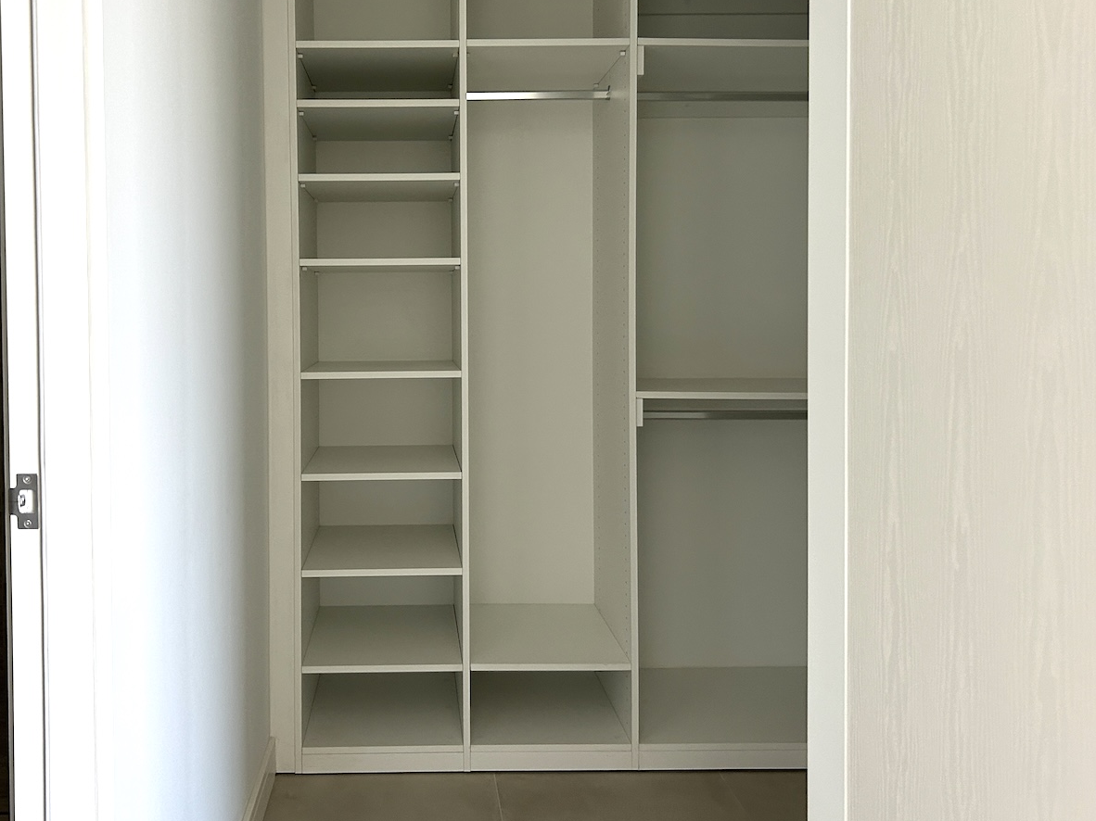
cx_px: 427
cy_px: 331
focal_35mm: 33
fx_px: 1045
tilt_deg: -0.8
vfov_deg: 42.7
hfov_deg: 54.9
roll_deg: +1.7
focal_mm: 5.7
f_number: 1.5
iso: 160
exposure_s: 1/60
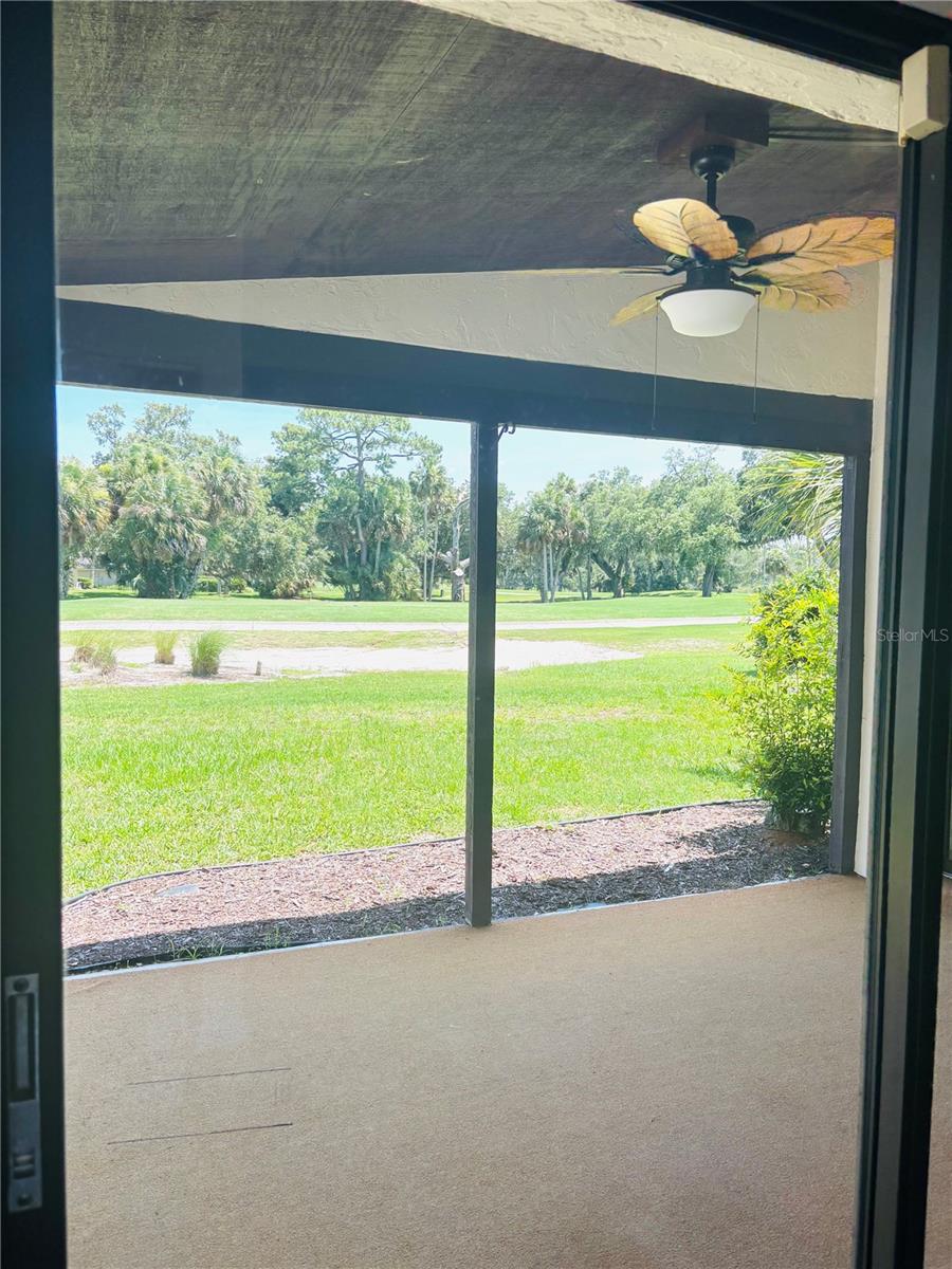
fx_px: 953
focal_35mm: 26
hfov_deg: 53.1
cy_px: 634
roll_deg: -1.5
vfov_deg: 67.3
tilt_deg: -4.9
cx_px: 476
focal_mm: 5.96
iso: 50
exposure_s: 1/1007
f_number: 1.6
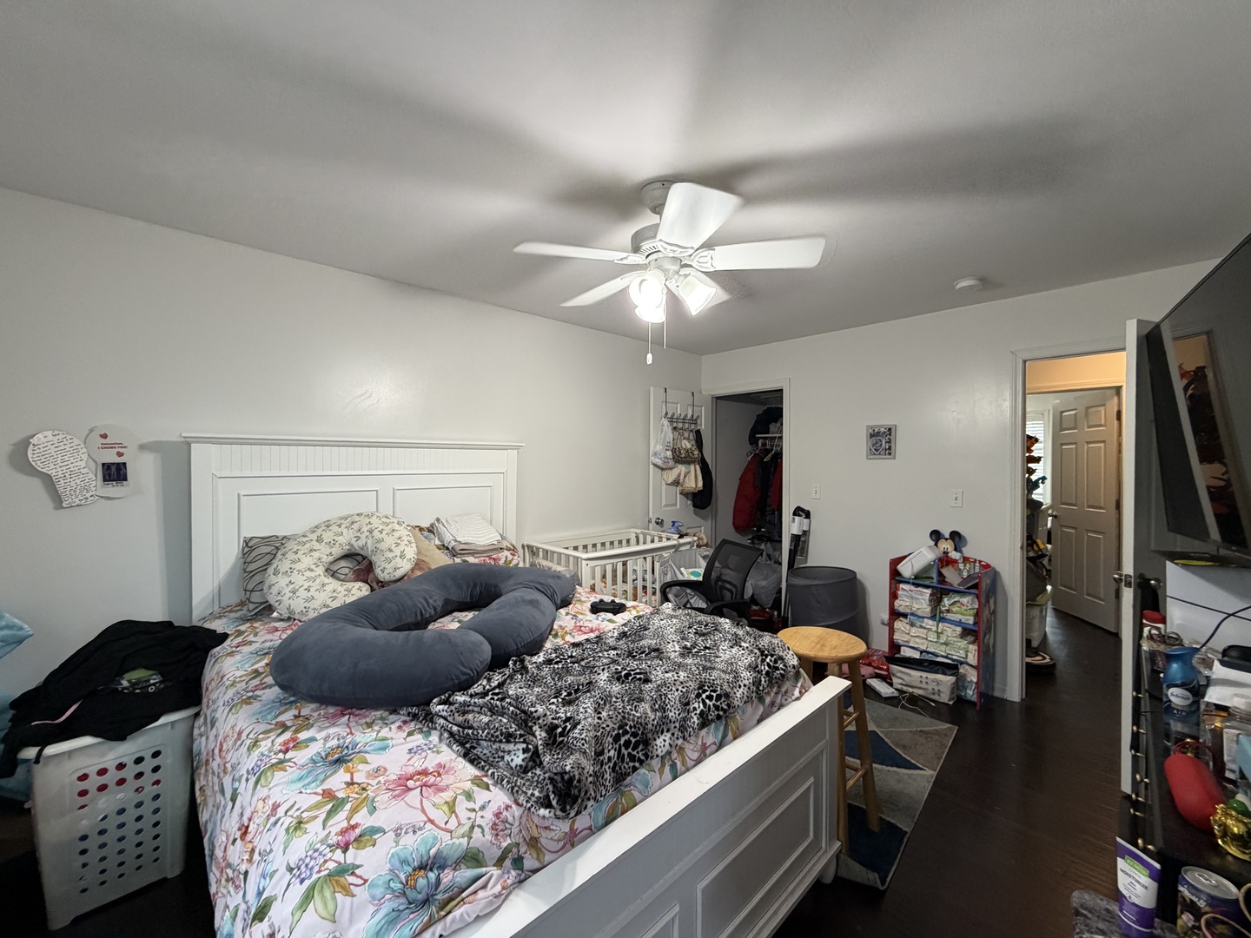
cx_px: 626
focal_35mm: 14
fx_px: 506
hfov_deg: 102.1
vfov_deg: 85.7
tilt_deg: +0.9
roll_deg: +1.5
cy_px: 469
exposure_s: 1/60
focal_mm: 2.22
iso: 160
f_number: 2.2
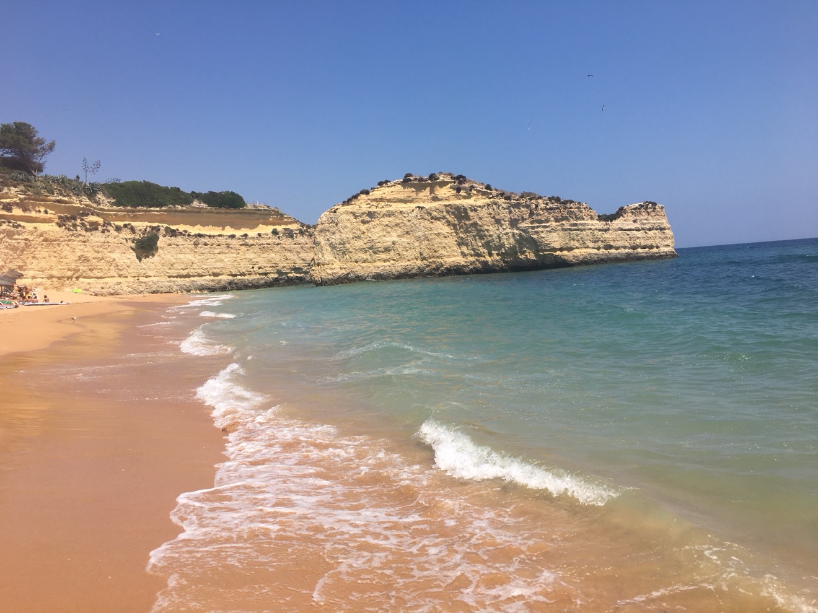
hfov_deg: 61.7
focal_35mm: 29
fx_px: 685
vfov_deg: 48.2
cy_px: 306
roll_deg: +3.5
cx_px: 409
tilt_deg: -1.2
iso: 25
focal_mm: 4.15
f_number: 2.2
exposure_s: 1/2404
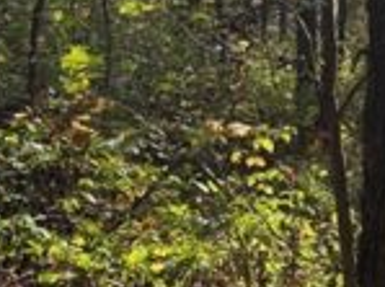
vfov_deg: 10.5
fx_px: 1553
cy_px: 54
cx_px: 752
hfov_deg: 12.5
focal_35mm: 140
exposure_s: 1/1953
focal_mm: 5.96
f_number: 1.6
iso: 50
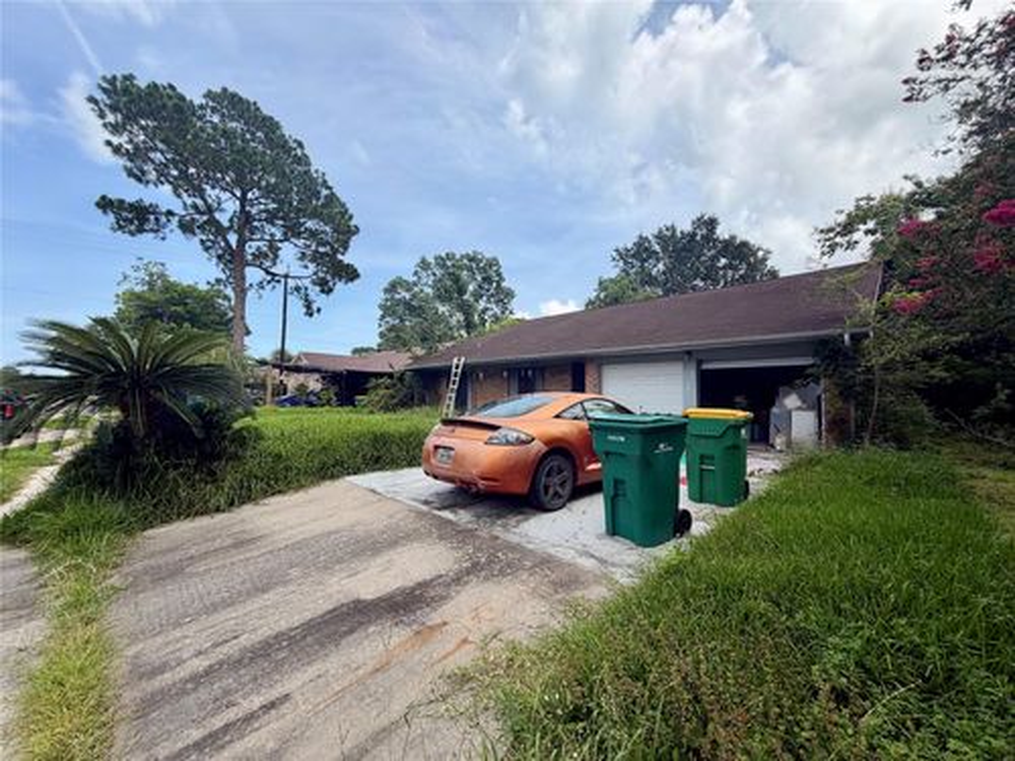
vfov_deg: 85.7
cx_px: 508
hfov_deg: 102.1
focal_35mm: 14
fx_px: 411
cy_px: 380
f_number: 2.2
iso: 25
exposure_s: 1/770
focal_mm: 2.22
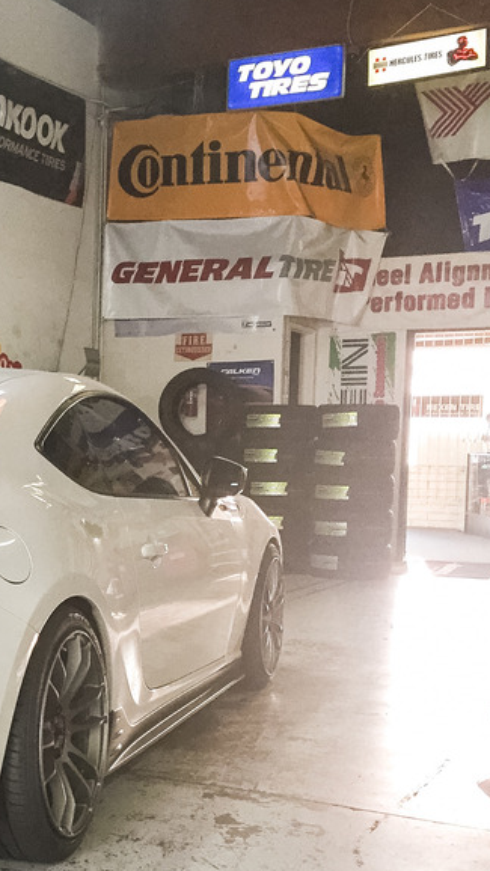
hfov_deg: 20.6
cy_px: 568
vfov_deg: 36.9
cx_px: -23
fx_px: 1294
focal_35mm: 56
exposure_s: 1/30
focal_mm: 4.15
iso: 50
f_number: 2.2
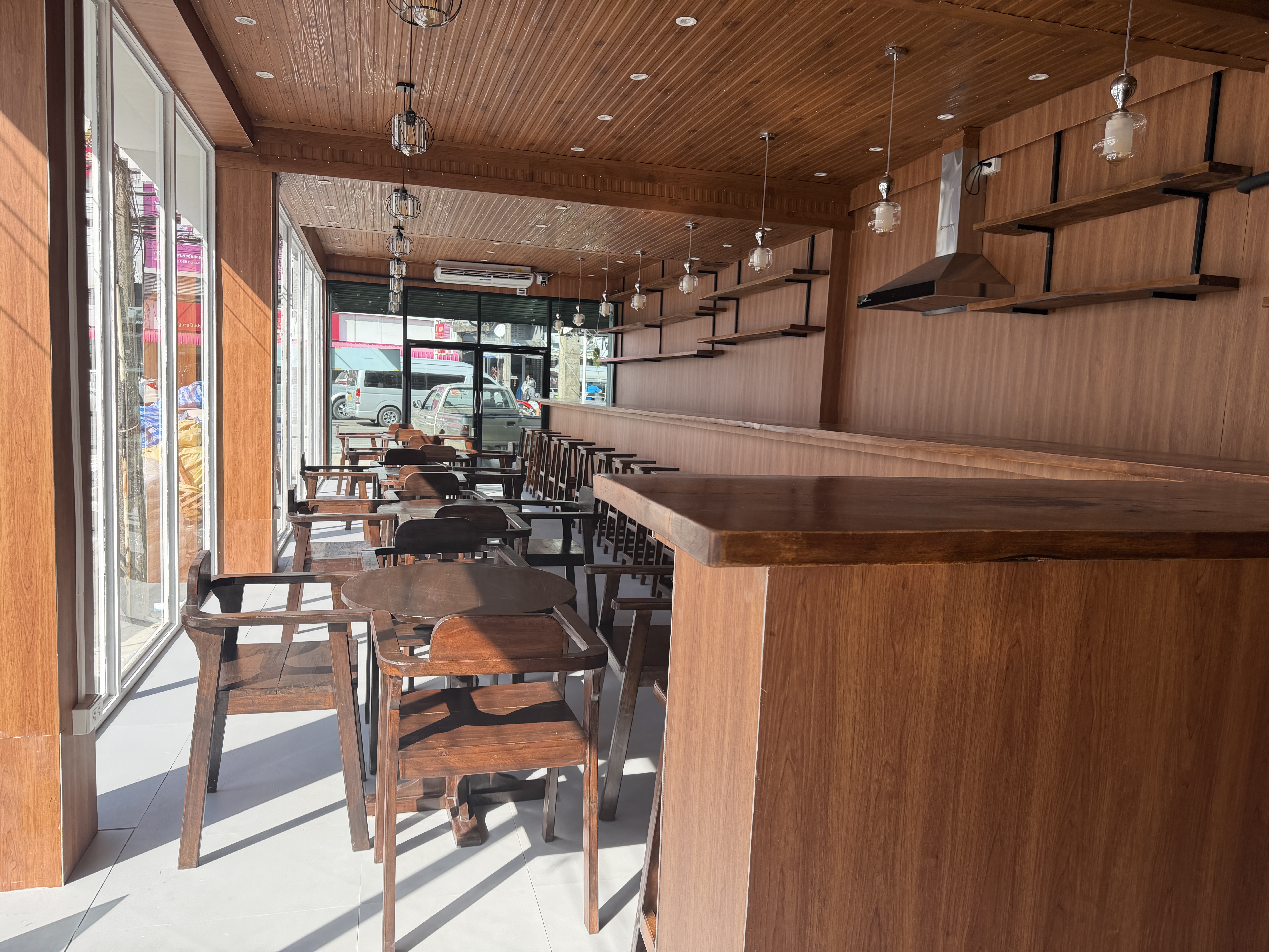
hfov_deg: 71.6
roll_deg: -2.2
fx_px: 880
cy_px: 476
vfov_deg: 56.8
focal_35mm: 24
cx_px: 634
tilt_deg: -5.5
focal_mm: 6.76
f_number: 1.78
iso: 100
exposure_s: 1/979
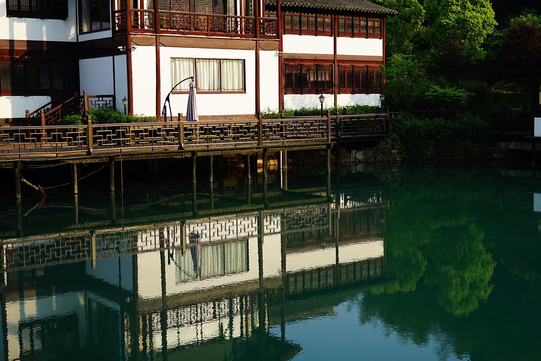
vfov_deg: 26.0
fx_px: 781
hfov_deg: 38.1
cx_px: 311
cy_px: 159
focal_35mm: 52
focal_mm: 35
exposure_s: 1/320
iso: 100
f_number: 5
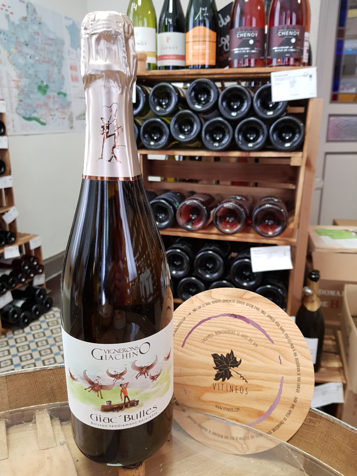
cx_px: 178
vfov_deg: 67.3
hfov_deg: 53.1
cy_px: 238
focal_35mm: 26
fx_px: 358
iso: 160
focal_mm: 4.2
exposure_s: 1/33
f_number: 1.7
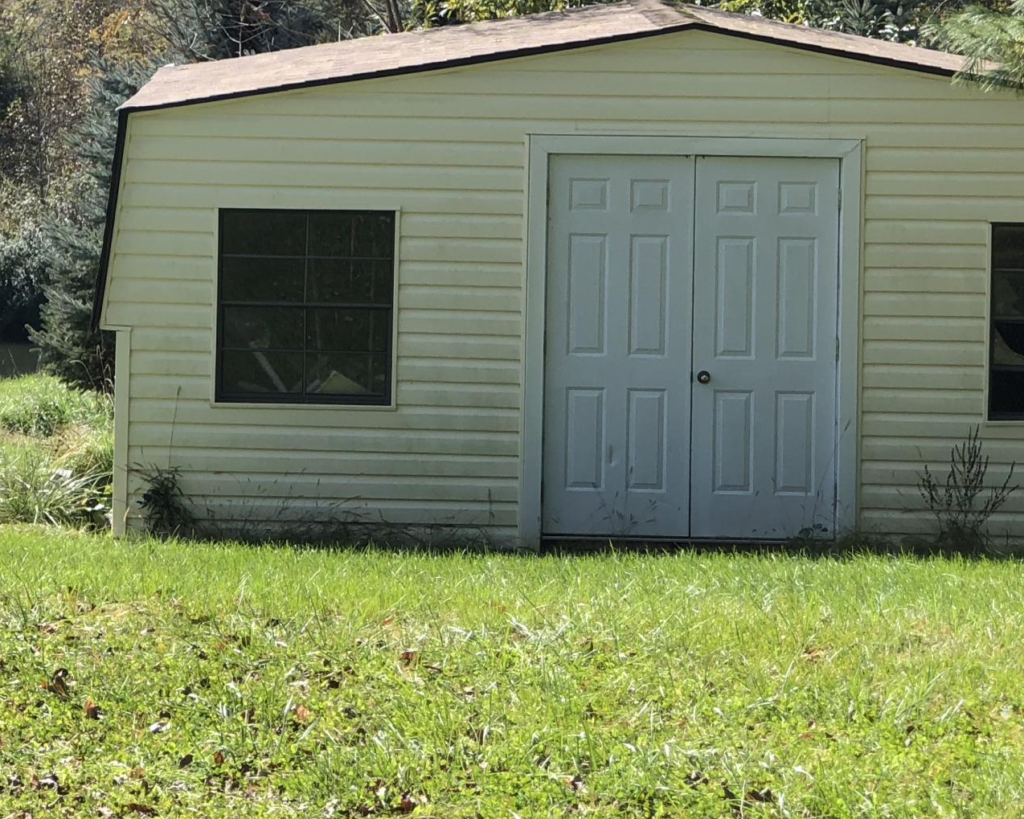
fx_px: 3970
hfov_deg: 14.6
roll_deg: -0.3
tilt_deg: -2.3
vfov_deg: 11.6
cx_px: 172
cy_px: -74
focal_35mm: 131
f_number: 2.8
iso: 20
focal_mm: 6.6
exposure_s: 1/185
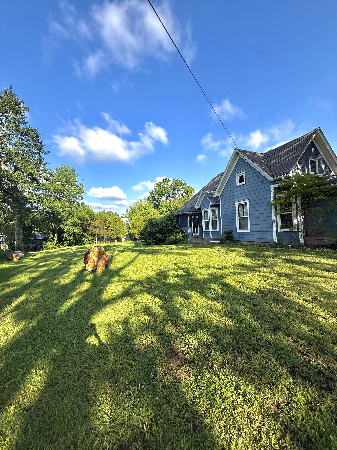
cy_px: 225
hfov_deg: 85.7
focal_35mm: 14
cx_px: 168
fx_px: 182
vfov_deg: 102.1
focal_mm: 2.22
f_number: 2.2
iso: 50
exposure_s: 1/1285
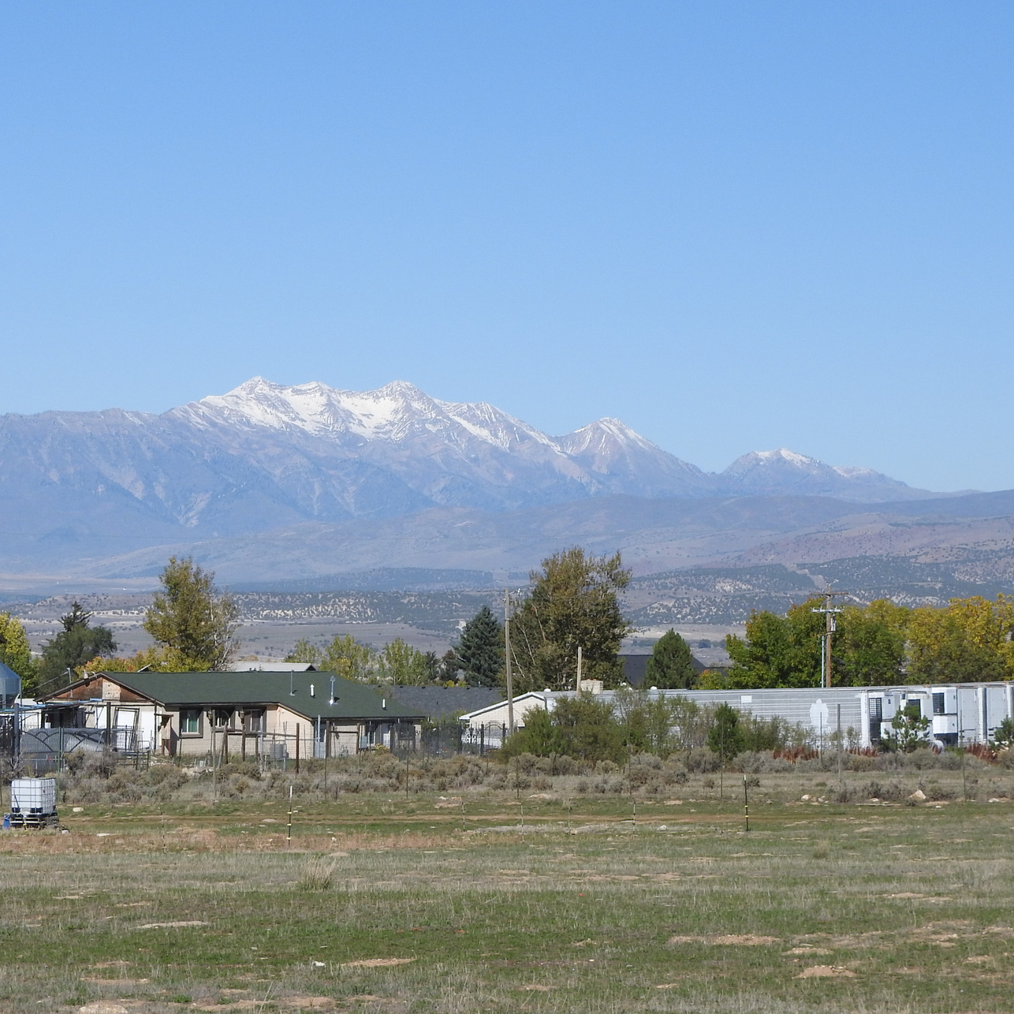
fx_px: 5833
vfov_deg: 9.9
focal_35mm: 176
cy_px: 439
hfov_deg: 9.9
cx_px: 472
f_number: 5
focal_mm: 22.4
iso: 100
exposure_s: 1/1250
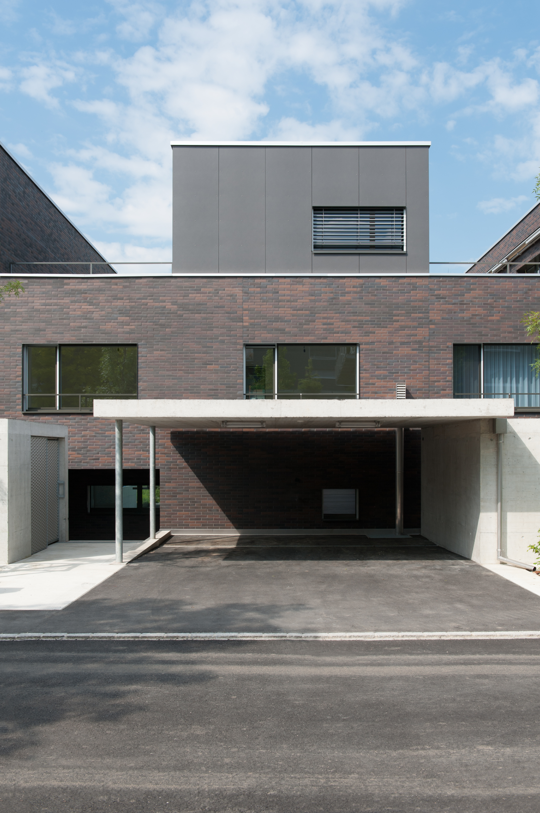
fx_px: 767
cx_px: 270
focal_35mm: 34
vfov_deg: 55.9
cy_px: 406
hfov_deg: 38.8
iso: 200
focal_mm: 34
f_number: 10
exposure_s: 1/250
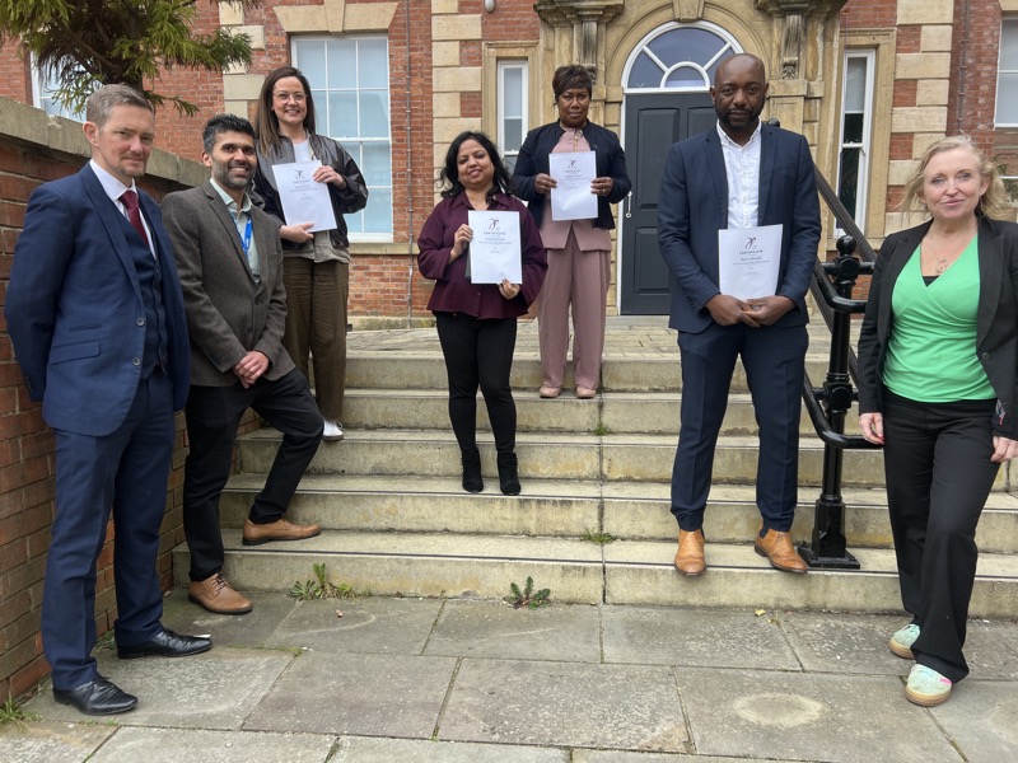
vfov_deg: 53.1
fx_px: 765
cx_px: 509
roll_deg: -0.1
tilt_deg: -7.2
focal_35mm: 26
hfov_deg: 67.3
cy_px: 382
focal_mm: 5.7
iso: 40
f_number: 1.5
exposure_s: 1/156
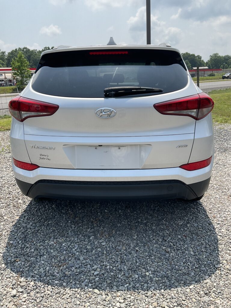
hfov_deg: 48.2
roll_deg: +2.9
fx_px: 258
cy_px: 154
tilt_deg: -16.3
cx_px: 116
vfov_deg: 61.7
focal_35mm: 29
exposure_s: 1/1490
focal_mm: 3
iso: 16
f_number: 1.8
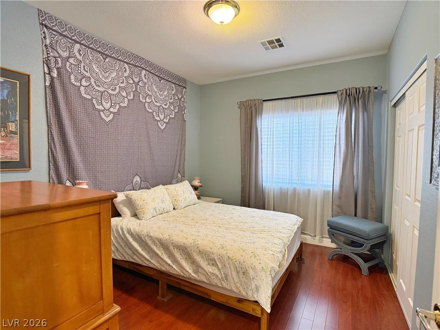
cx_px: 220
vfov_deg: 56.8
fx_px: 305
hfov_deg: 71.6
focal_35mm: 24
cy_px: 165
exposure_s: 1/60
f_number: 1.78
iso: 320
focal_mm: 6.76
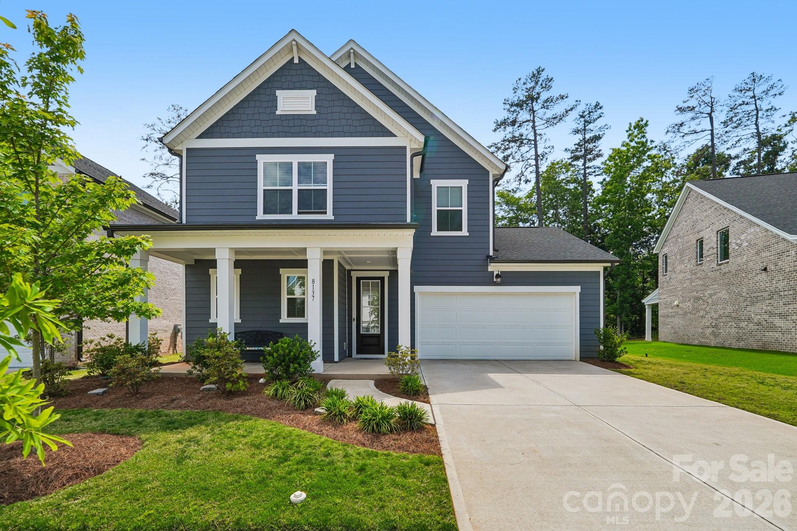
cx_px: 398
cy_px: 266
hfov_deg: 100.4
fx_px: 332
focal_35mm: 15
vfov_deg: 77.3
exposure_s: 1/90
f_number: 8
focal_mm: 10
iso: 100
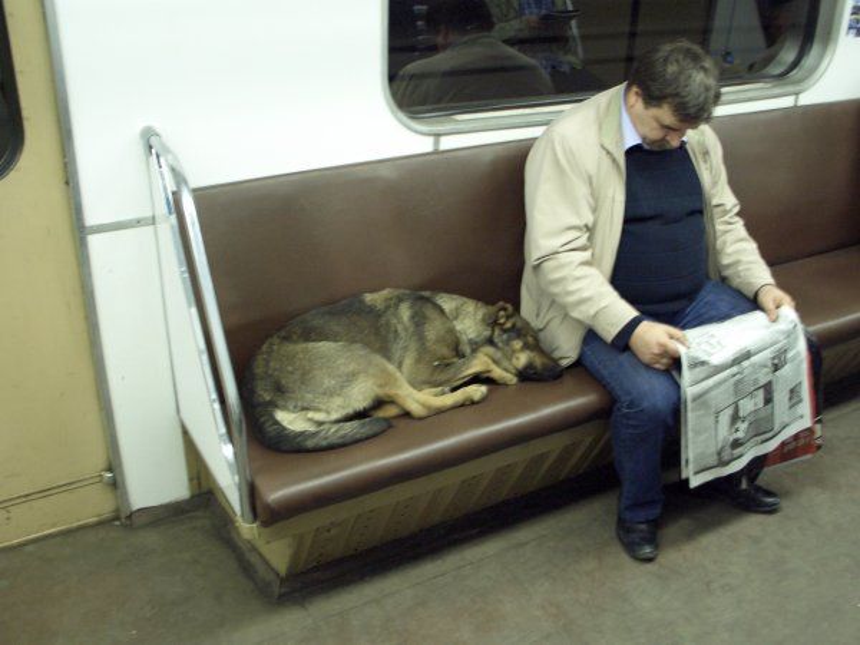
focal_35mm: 36
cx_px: 430
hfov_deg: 51.4
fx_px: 894
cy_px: 322
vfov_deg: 39.7
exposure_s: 1/13
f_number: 2.9
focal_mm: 7.81
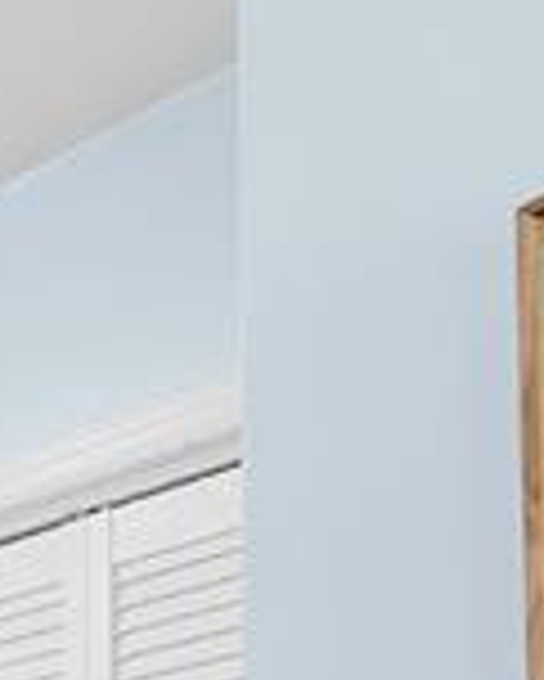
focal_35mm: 102
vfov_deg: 16.1
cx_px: -1039
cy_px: 1202
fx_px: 2051
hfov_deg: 10.8
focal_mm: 16
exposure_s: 1/1.25
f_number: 8
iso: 200
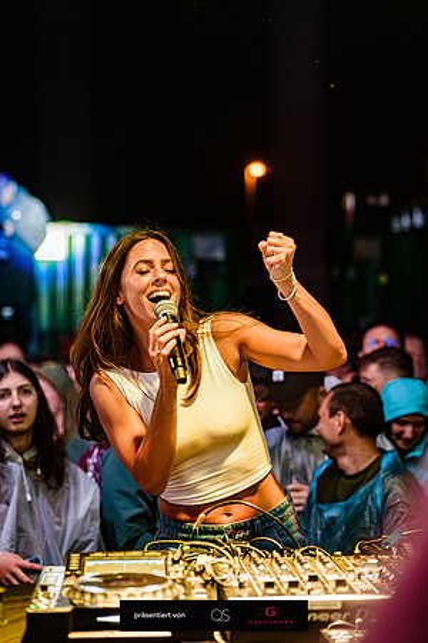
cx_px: 214
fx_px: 1534
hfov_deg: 15.9
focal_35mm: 86
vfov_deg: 23.6
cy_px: 322
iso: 3200
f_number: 2.8
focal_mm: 86
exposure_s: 1/160
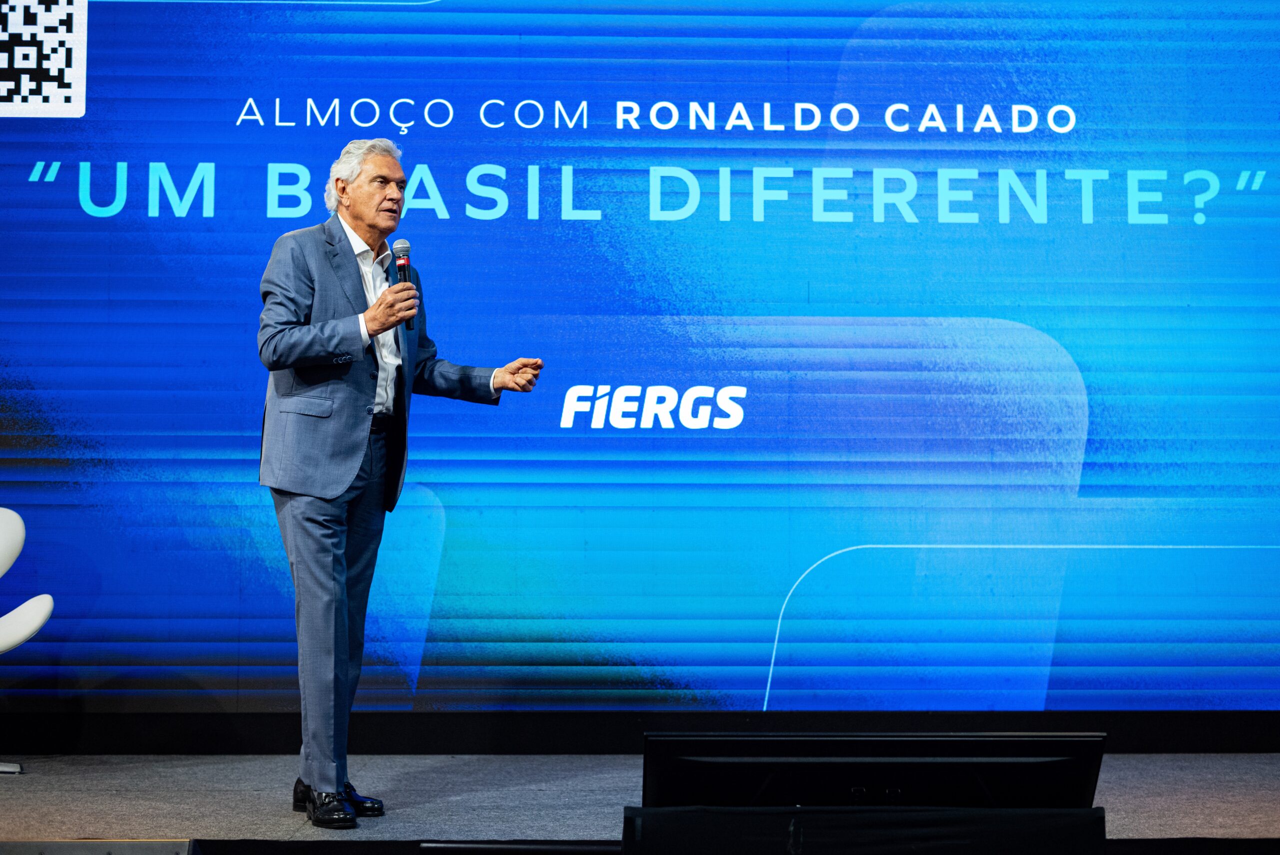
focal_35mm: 50
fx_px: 1778
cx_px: 640
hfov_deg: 39.6
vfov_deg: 27.0
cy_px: 428
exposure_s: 1/1600
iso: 5000
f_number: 2.8
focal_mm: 50
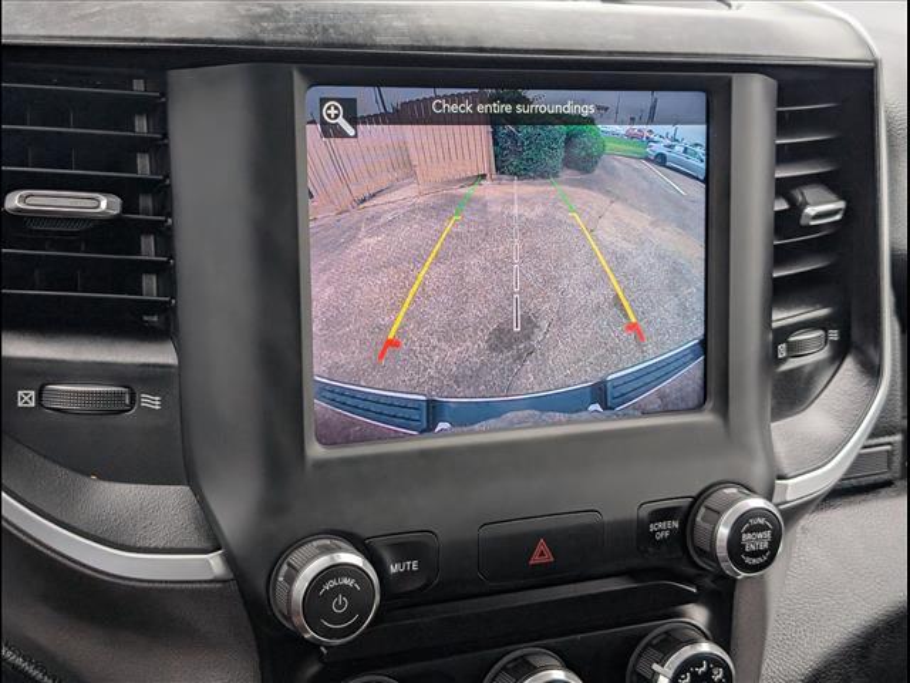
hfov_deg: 38.9
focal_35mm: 49
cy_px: 342
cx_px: 455
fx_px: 1288
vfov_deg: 29.7
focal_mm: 6.9
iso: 53
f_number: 1.68
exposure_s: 1/286
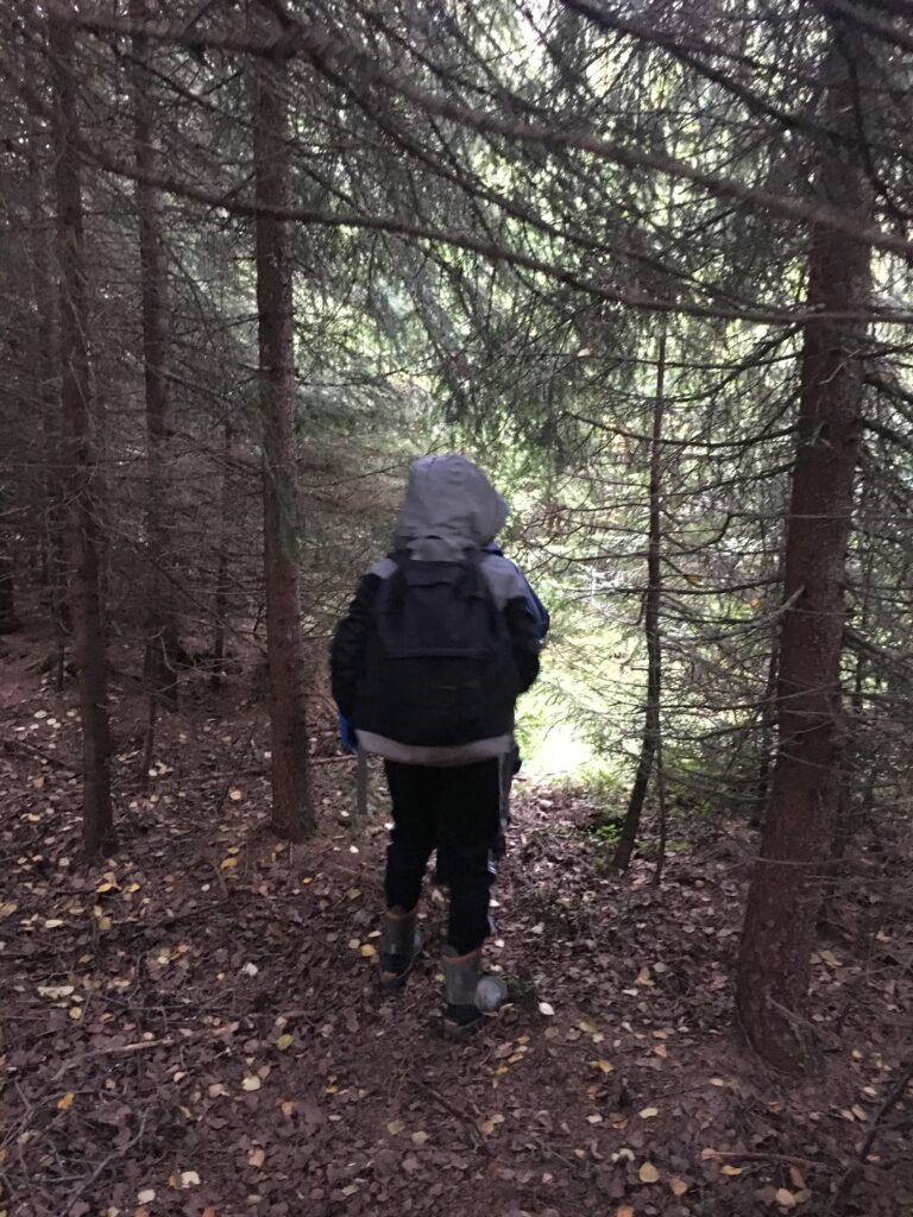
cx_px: 456
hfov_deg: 48.2
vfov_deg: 61.7
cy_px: 608
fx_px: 1020
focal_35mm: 29
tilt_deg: -11.1
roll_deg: +3.0
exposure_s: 1/17
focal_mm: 4.15
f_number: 2.2
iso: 320
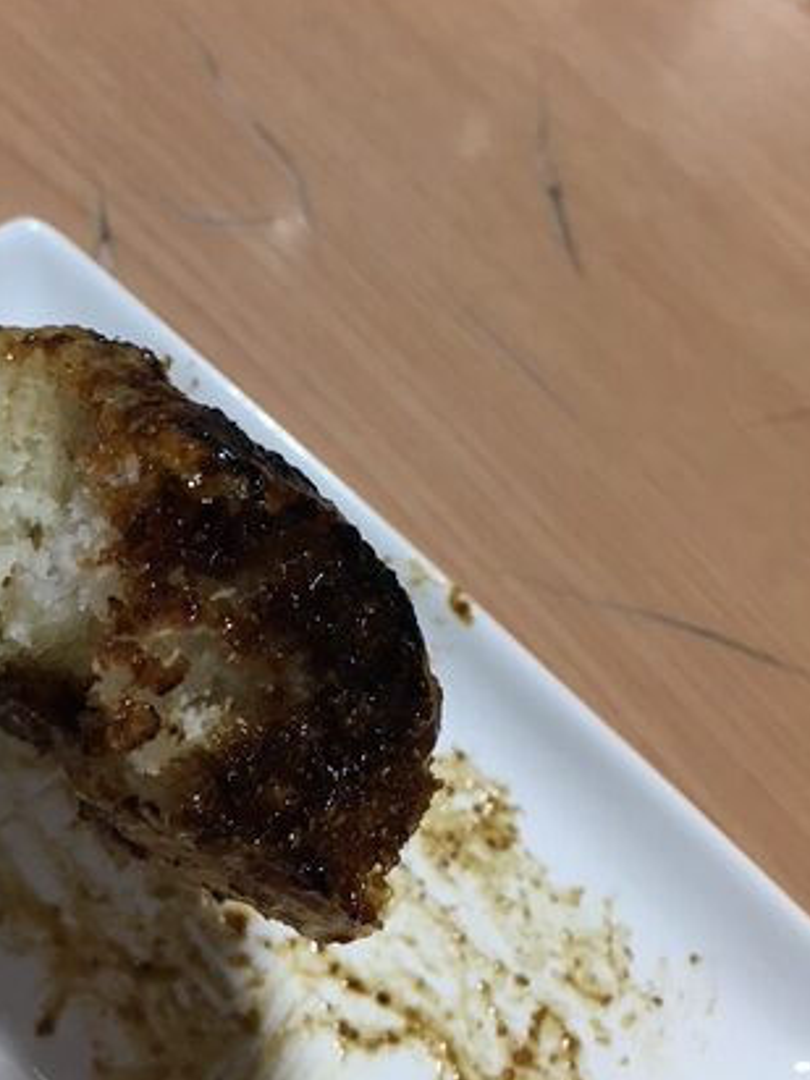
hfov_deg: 31.8
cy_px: 474
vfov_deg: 42.0
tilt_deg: -51.8
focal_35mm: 45
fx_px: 1404
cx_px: 244
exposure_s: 1/30
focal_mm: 4.15
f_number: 2.2
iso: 64
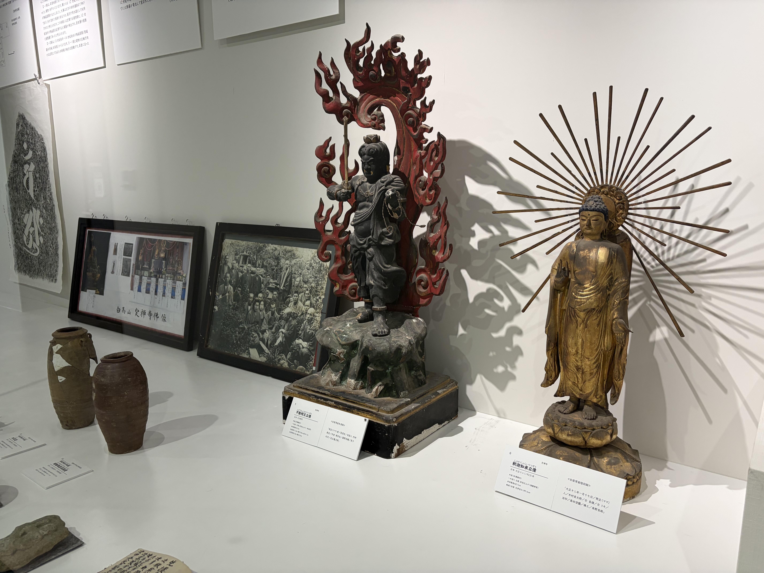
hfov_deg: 67.3
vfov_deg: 53.1
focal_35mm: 26
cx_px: 382
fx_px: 574
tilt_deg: -9.6
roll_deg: +0.9
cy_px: 286
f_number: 1.6
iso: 100
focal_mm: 5.96
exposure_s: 1/60
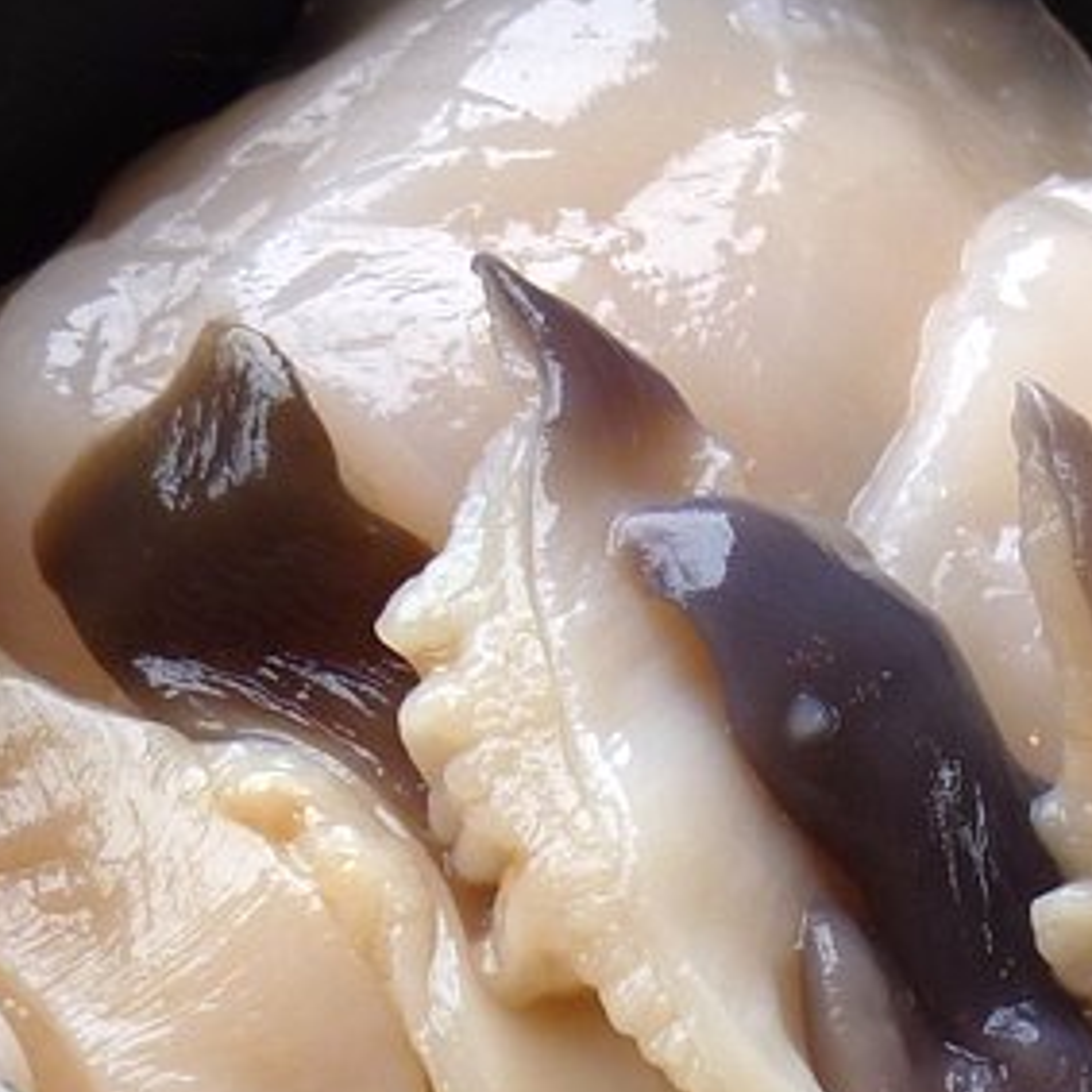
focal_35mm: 112
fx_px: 3997
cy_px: 1073
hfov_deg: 15.3
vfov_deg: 15.3
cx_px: 1065
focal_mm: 6.3
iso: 80
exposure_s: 1/50
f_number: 3.5
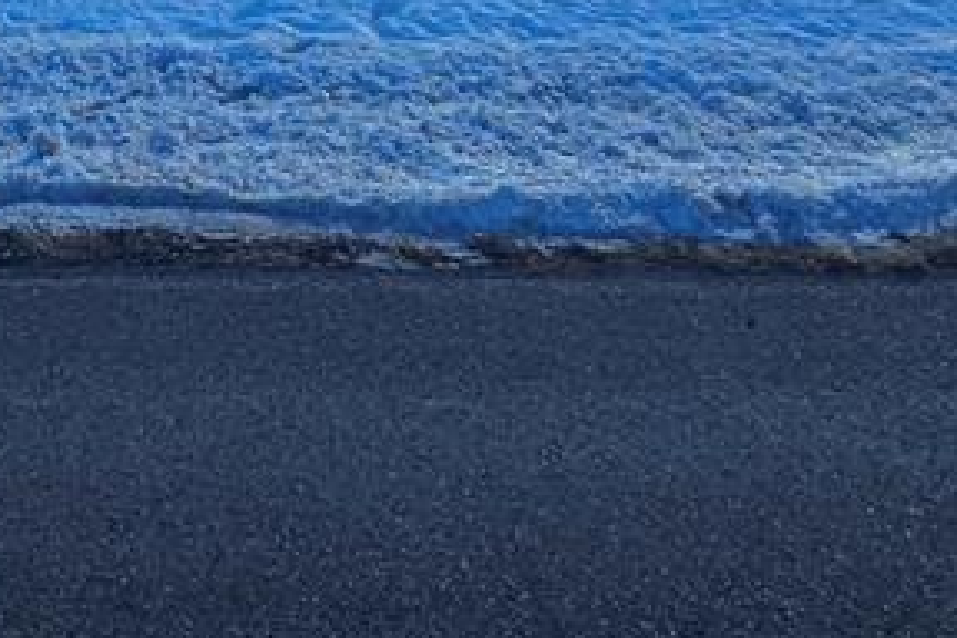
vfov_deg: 22.4
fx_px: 1276
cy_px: -354
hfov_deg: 38.5
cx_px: 113
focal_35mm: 48
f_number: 2.2
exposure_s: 1/3956
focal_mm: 2.2
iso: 50
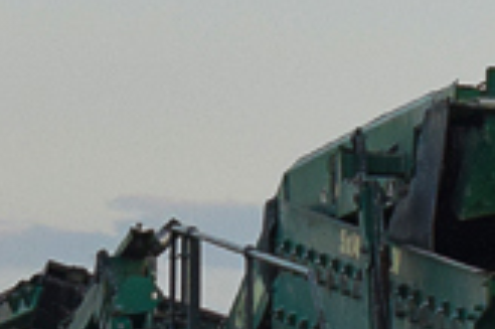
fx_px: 5728
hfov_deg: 4.9
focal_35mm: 417
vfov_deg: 3.3
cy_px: 302
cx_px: 311
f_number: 5.6
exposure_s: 1/640
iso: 800
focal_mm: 38
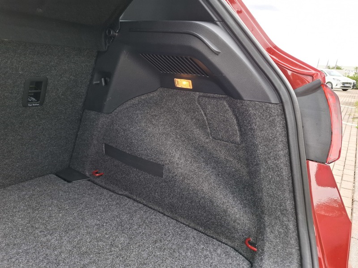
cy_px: 134
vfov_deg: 58.9
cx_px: 179
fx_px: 238
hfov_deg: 73.9
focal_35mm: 23
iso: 64
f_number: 1.8
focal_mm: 5.54
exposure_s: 1/100
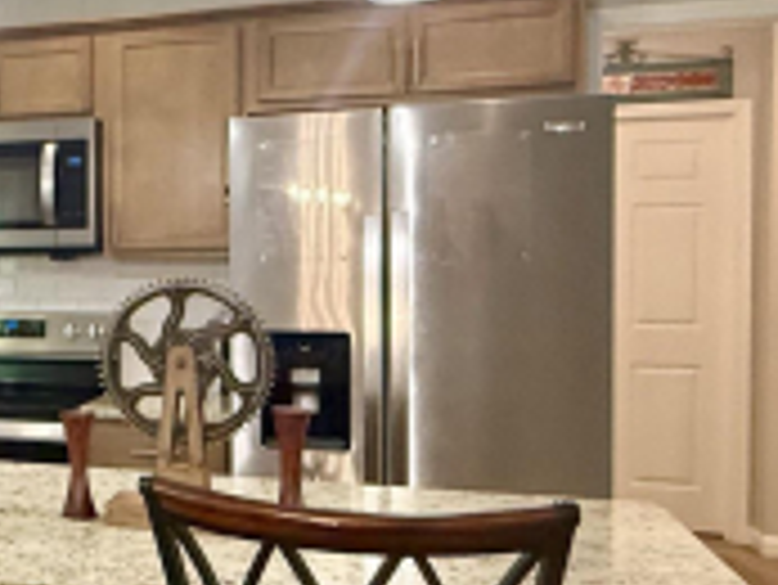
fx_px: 1215
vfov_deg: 27.1
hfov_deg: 30.7
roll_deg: +0.5
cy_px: 288
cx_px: -128
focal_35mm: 54
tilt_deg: -0.9
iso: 500
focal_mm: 2.22
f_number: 2.2
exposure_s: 1/120
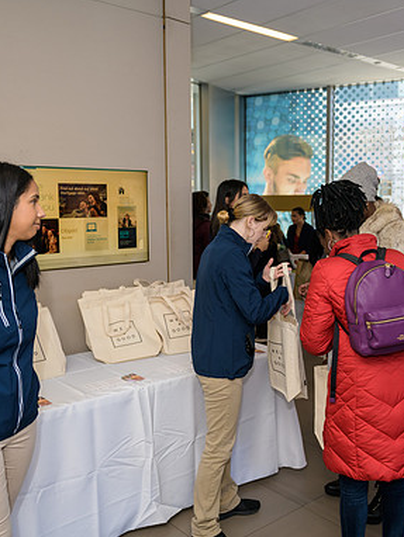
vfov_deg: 52.6
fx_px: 544
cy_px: 269
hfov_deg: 40.5
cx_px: 246
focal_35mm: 35
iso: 200
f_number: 3.2
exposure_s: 1/125
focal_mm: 24
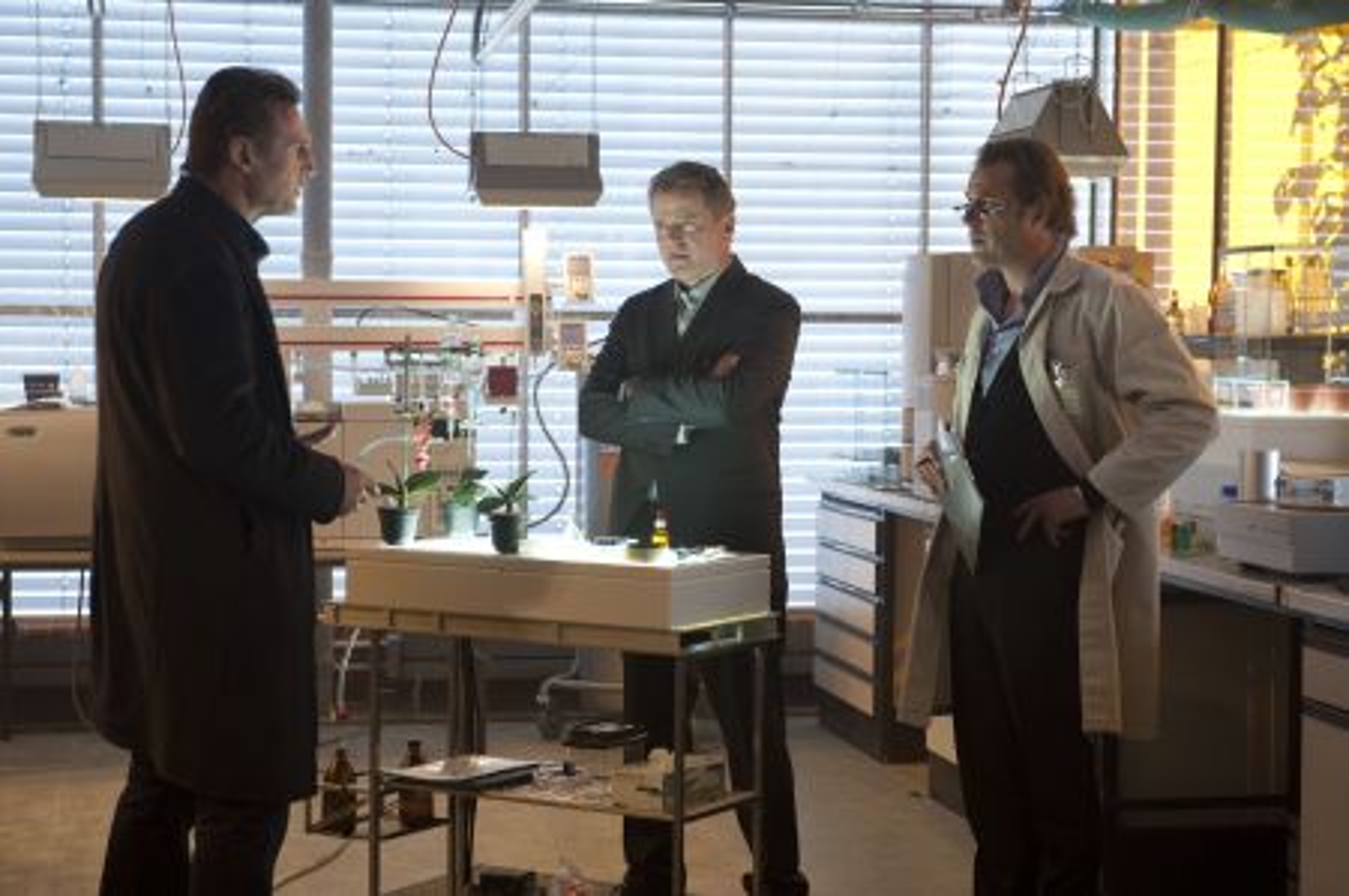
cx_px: 674
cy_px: 448
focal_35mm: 70
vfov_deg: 19.4
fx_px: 2620
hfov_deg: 28.9
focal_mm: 70
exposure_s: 1/100
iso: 500
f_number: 5
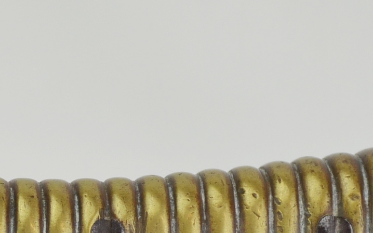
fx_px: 4260
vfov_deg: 3.1
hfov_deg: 5.0
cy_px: 261
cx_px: 90
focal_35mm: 419
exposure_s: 1/250
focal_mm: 80
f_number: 5.6
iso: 450
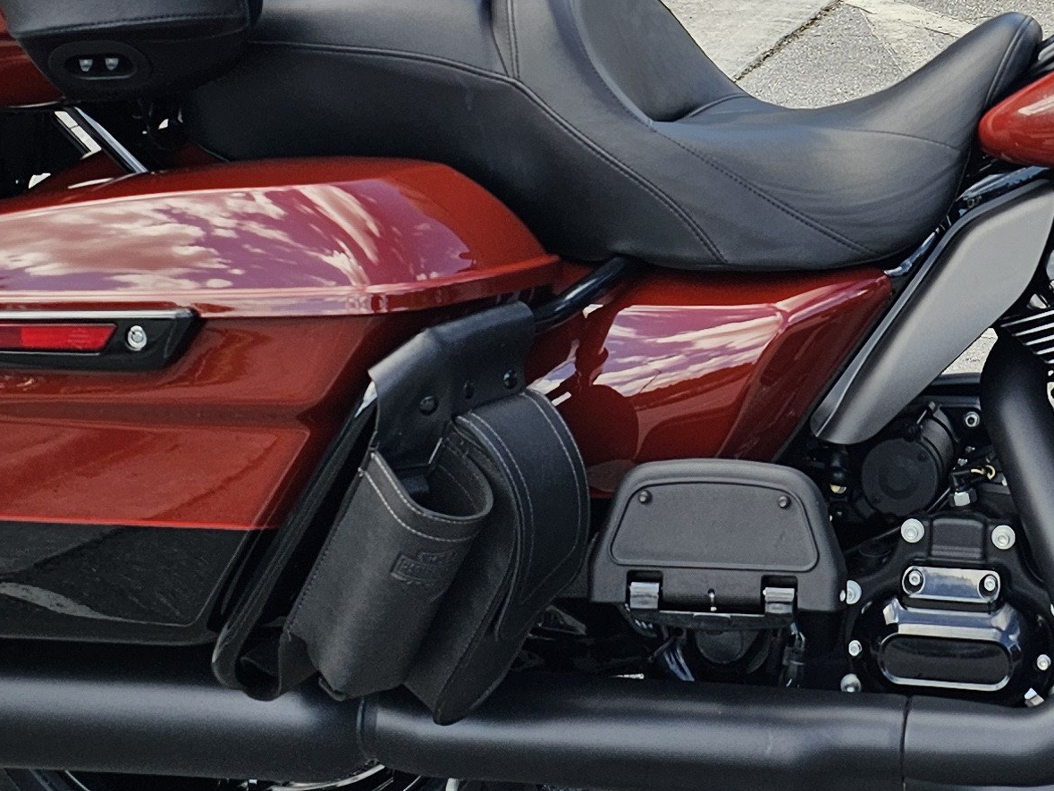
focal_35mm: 78
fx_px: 2376
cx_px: 939
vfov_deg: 18.4
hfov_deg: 24.3
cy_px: -2
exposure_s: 1/270
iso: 10
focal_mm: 6.3
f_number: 1.7
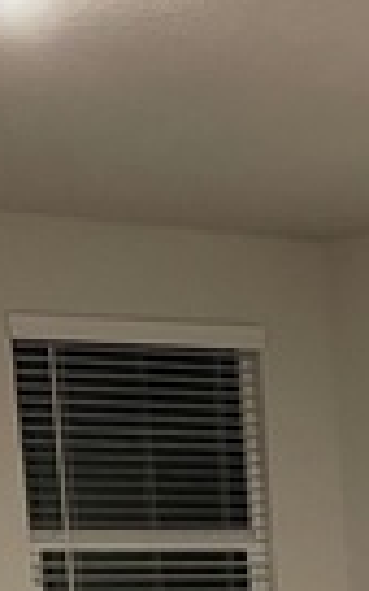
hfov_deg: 9.0
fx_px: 2092
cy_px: 1008
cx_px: 907
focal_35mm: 130
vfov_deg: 14.4
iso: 500
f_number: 1.6
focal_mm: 4.2
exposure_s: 1/60
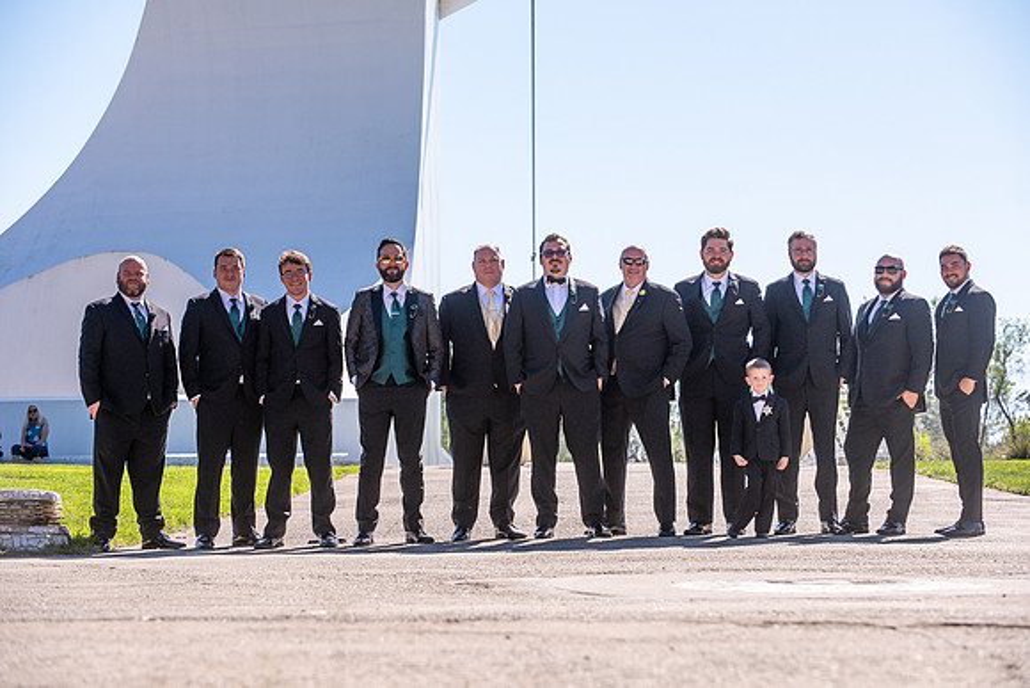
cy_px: 344
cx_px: 515
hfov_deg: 18.8
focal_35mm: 109
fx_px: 3119
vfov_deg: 12.6
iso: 400
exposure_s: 1/2000
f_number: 5.6
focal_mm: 105
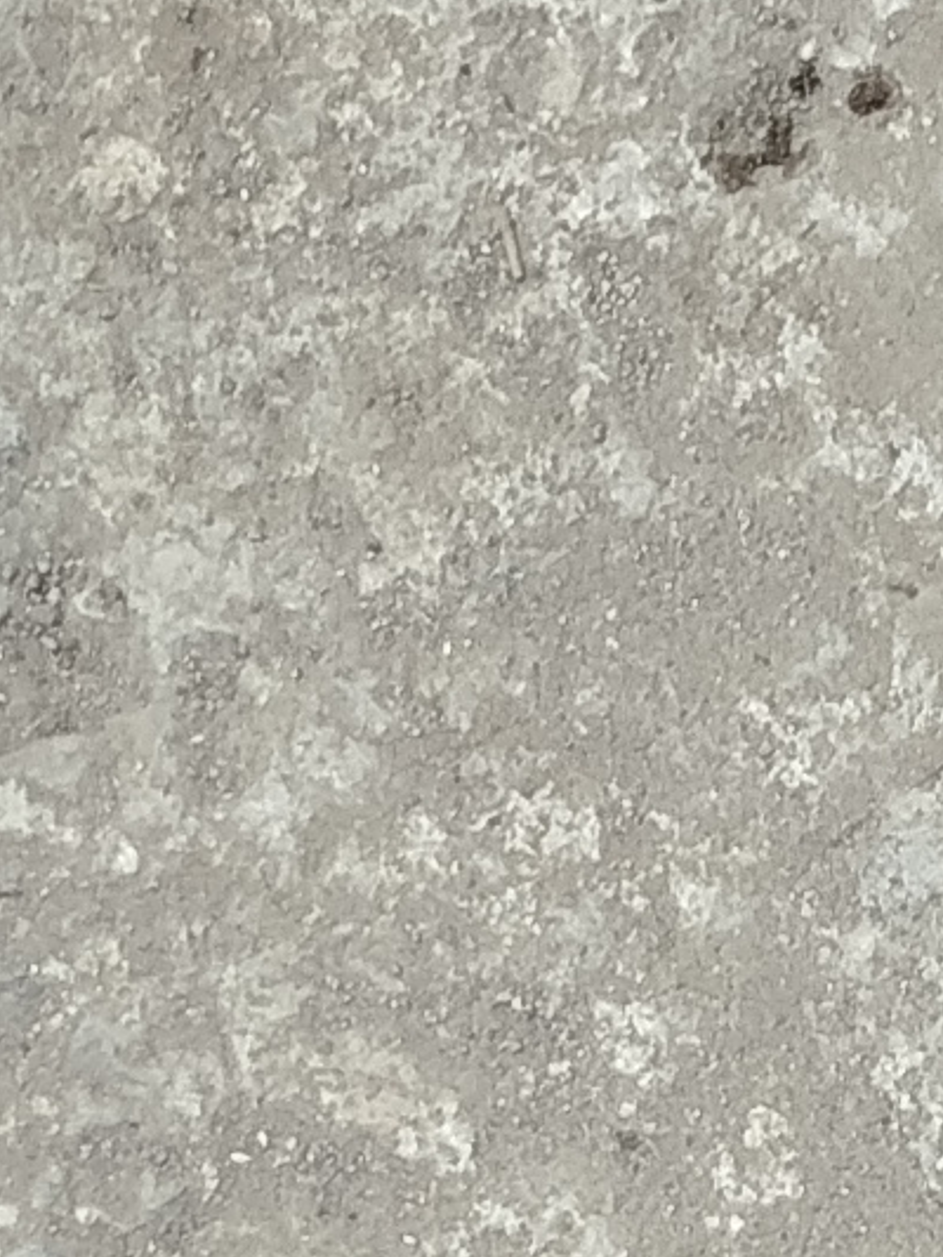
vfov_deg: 10.8
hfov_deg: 7.2
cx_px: 3022
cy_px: -177
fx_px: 6535
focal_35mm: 180
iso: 50
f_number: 1.7
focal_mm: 5.31
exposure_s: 1/539
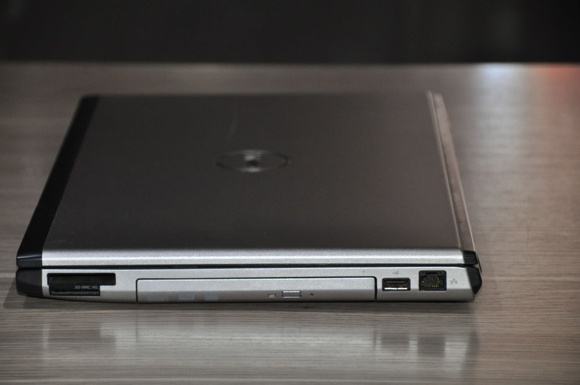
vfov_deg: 8.7
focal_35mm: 158
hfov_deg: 13.1
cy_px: 192
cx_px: 290
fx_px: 2534
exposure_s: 1/60
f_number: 5.6
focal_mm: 105
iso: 800
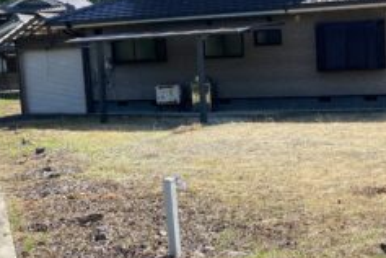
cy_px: 140
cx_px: 340
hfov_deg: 33.4
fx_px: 611
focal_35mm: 57
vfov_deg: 23.8
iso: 32
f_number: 1.8
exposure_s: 1/2513
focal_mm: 4.25
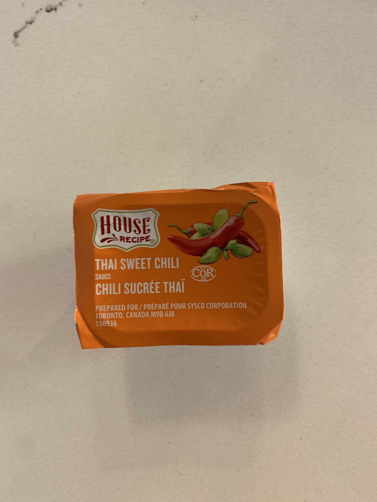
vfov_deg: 67.3
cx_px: 188
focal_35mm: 26
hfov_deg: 53.1
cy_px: 251
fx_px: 378
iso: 320
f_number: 1.8
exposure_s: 1/40
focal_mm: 4.25
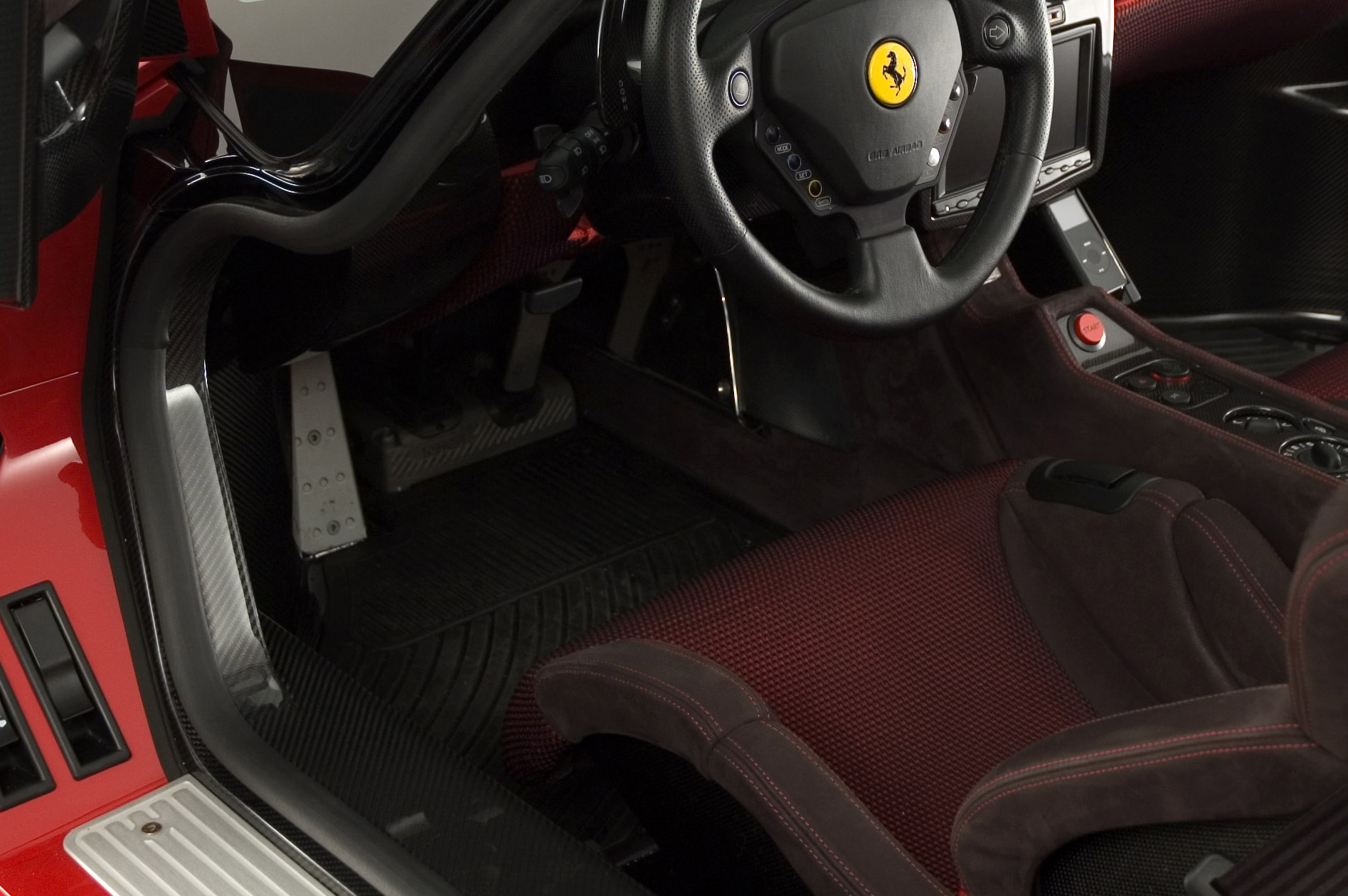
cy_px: 298
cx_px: 765
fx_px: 2761
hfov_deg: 27.4
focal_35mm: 74
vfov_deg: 18.4
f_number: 4
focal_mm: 31
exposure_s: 1/15
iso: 200
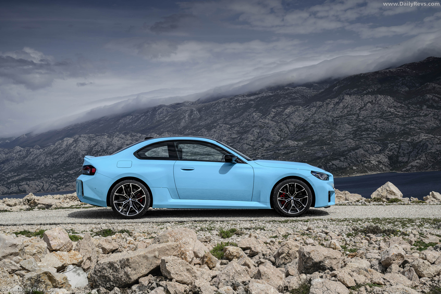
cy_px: 147
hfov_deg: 39.6
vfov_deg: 27.0
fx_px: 612
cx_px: 220
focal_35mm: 50
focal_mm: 50
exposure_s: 1/80
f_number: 10
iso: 32
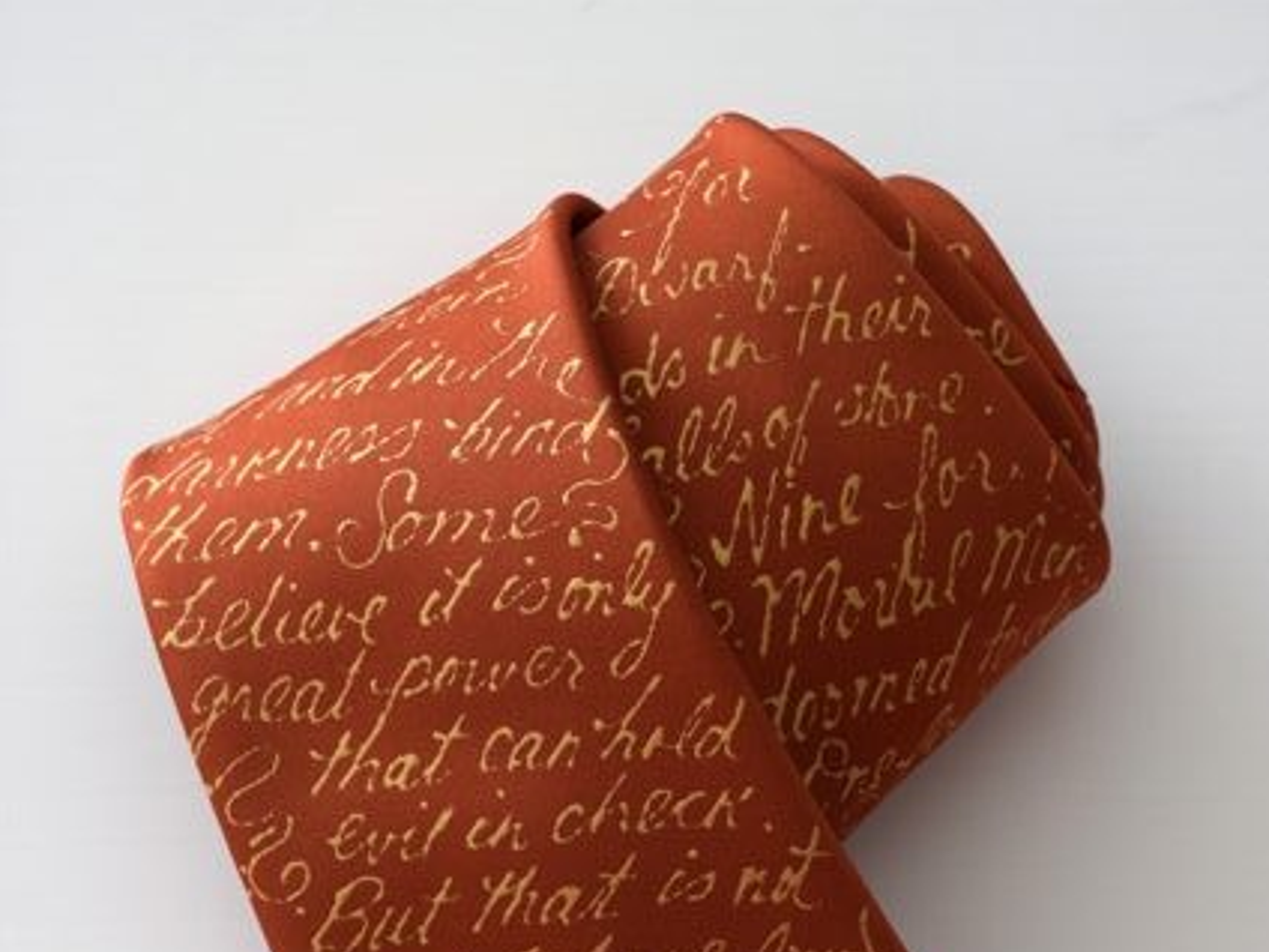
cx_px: 636
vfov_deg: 16.8
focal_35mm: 87
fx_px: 3189
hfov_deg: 22.5
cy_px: 754
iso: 400
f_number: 6.3
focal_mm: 40
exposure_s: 1/160
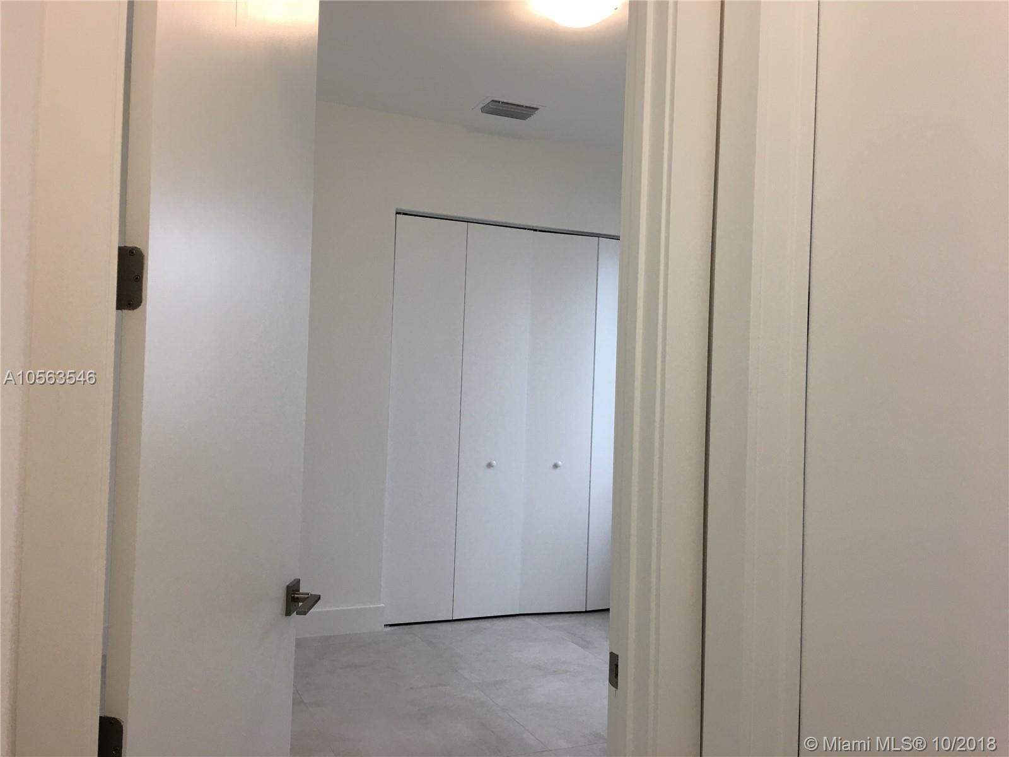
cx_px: 504
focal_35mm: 29
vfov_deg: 48.2
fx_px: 845
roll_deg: -2.3
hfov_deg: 61.7
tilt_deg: +3.2
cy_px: 378
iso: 32
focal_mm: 4.15
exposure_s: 1/30
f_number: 2.2
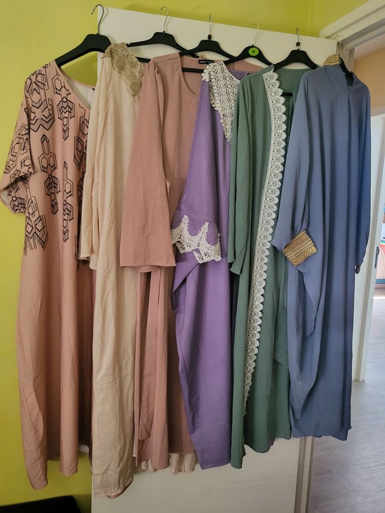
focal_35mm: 26
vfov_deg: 67.3
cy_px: 256
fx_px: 386
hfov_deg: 53.1
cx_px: 192
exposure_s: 1/24
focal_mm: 4.25
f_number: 1.8
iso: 640
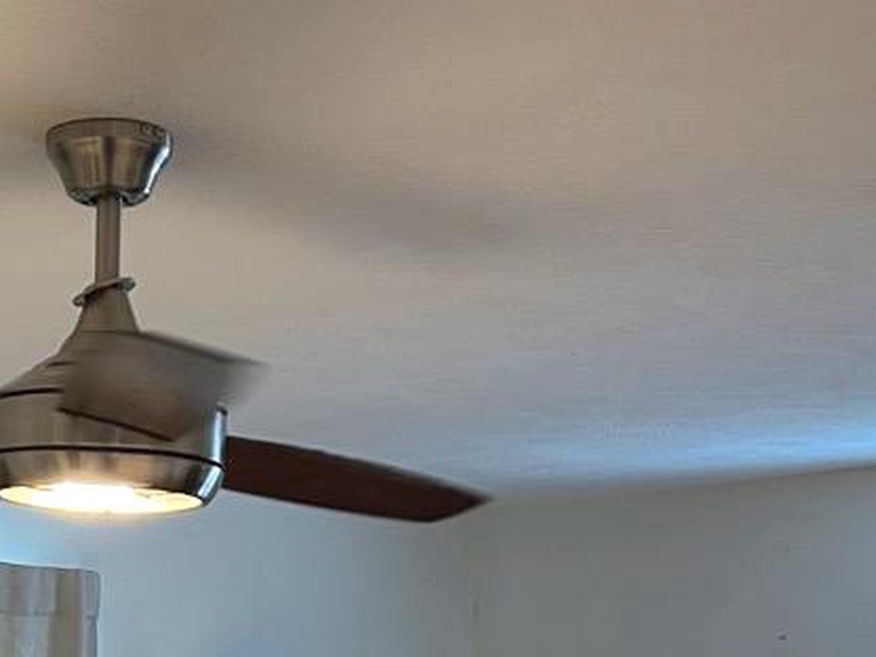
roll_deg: -1.0
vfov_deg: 17.1
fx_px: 2024
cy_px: 912
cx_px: 99
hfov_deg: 23.8
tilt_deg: -6.2
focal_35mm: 80
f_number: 1.5
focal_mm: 5.7
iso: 160
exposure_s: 1/60
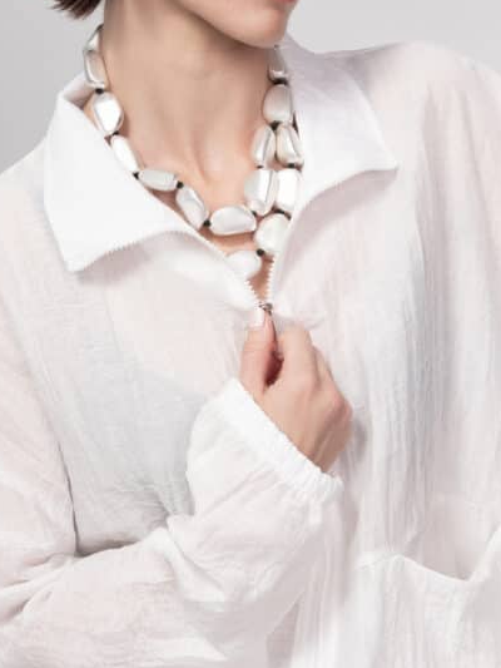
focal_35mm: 96
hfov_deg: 15.4
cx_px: 284
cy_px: 291
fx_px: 1852
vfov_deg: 20.4
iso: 250
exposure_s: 1/100
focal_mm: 63
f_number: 10
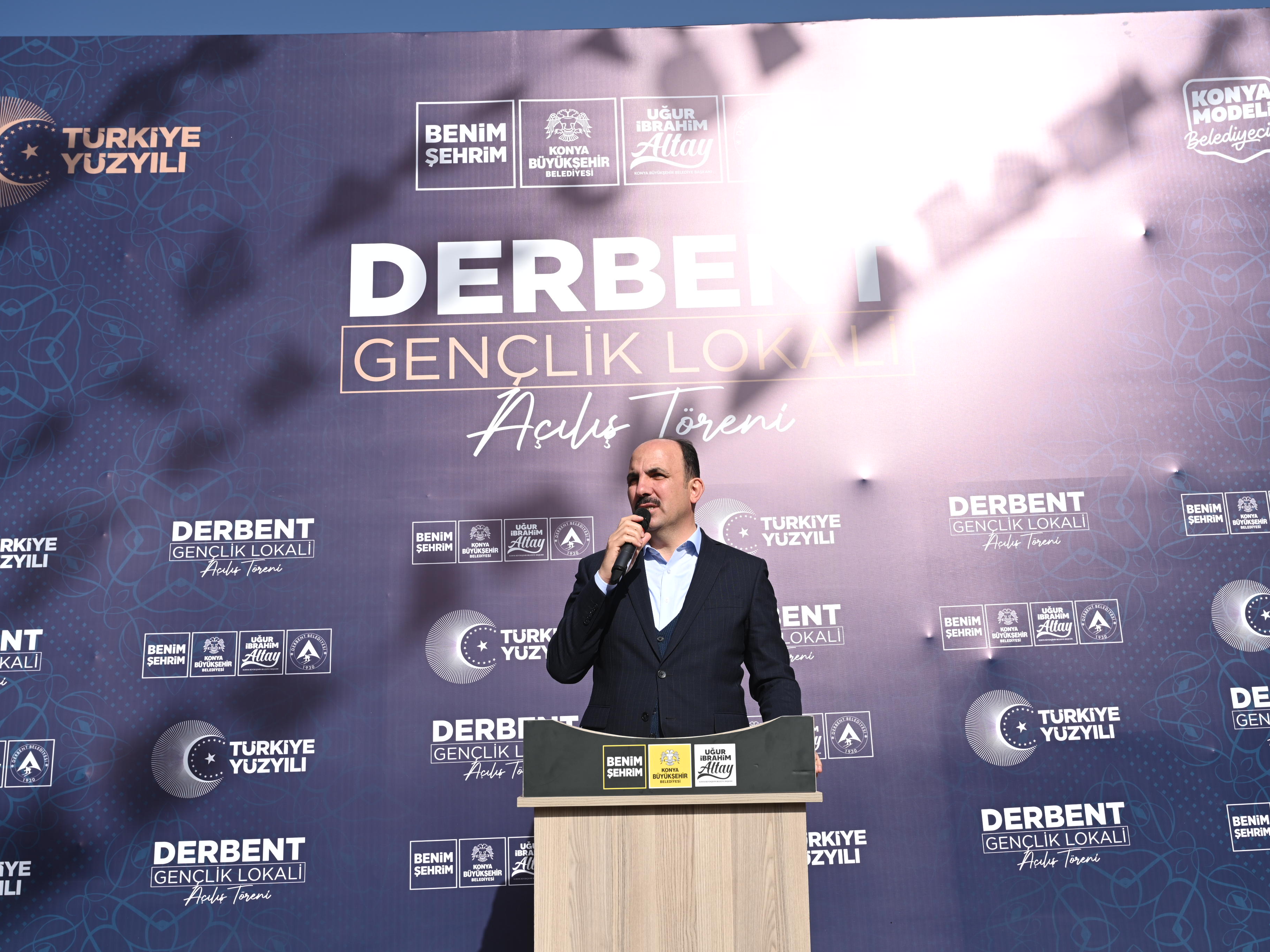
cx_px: 655
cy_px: 477
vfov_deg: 38.7
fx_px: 1357
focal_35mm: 37
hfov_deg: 50.1
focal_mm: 34
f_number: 7.1
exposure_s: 1/200
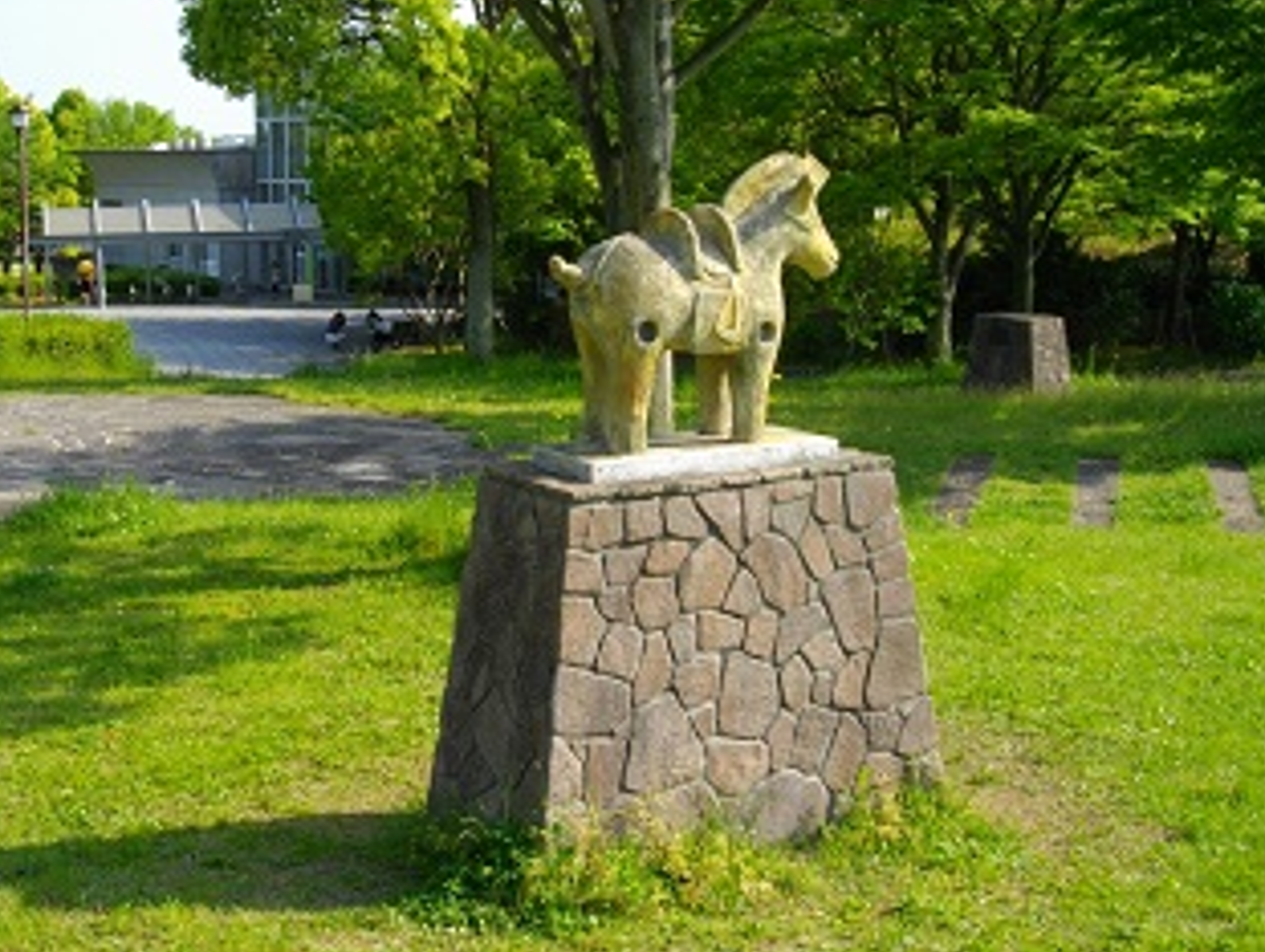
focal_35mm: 50
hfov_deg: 38.1
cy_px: 403
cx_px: 543
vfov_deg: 29.1
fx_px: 1829
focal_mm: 7.1
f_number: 6.3
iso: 100
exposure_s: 1/160
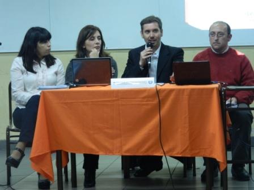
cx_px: 127
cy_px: 95
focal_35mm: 103
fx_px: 756
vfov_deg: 14.4
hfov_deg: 19.1
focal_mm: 18.6
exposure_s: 1/15
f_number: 4.5
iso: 400
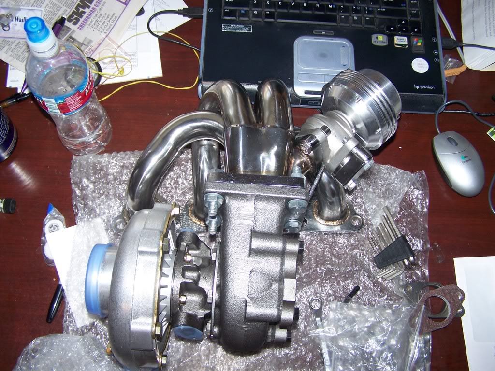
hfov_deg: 49.0
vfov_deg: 37.7
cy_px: 186
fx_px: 543
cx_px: 248
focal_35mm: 38
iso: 80
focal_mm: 6.3
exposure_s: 1/60
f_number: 2.8
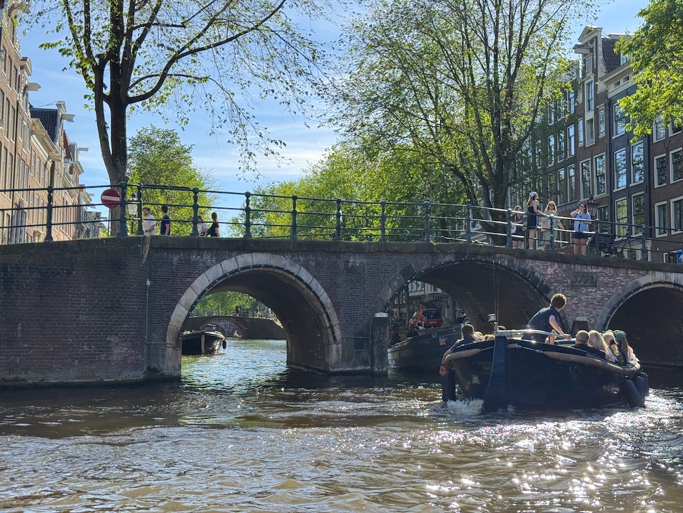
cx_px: 342
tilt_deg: +3.6
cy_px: 256
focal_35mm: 48
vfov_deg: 30.3
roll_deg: -1.3
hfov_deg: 39.7
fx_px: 947
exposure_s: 1/1869
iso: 64
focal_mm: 6.76
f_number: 1.78
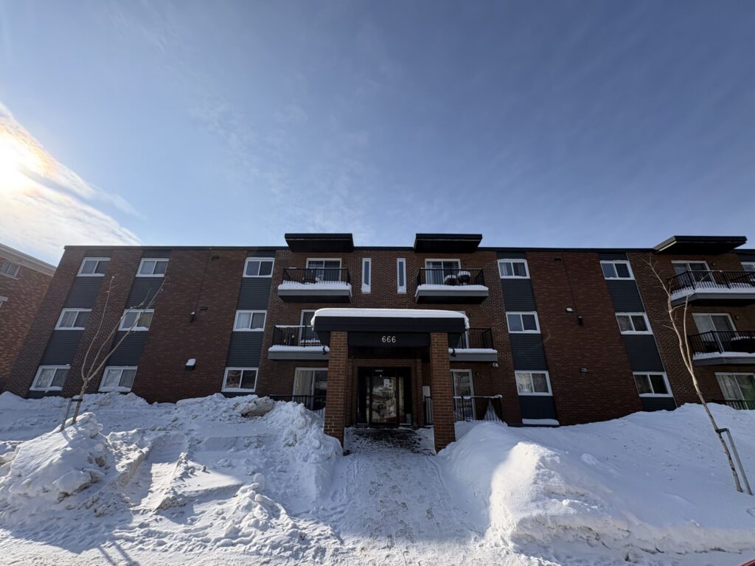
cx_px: 378
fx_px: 305
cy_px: 283
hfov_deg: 102.1
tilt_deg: +21.8
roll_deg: -1.1
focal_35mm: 14
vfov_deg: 85.7
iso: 40
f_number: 2.2
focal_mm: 2.22
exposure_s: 1/2208
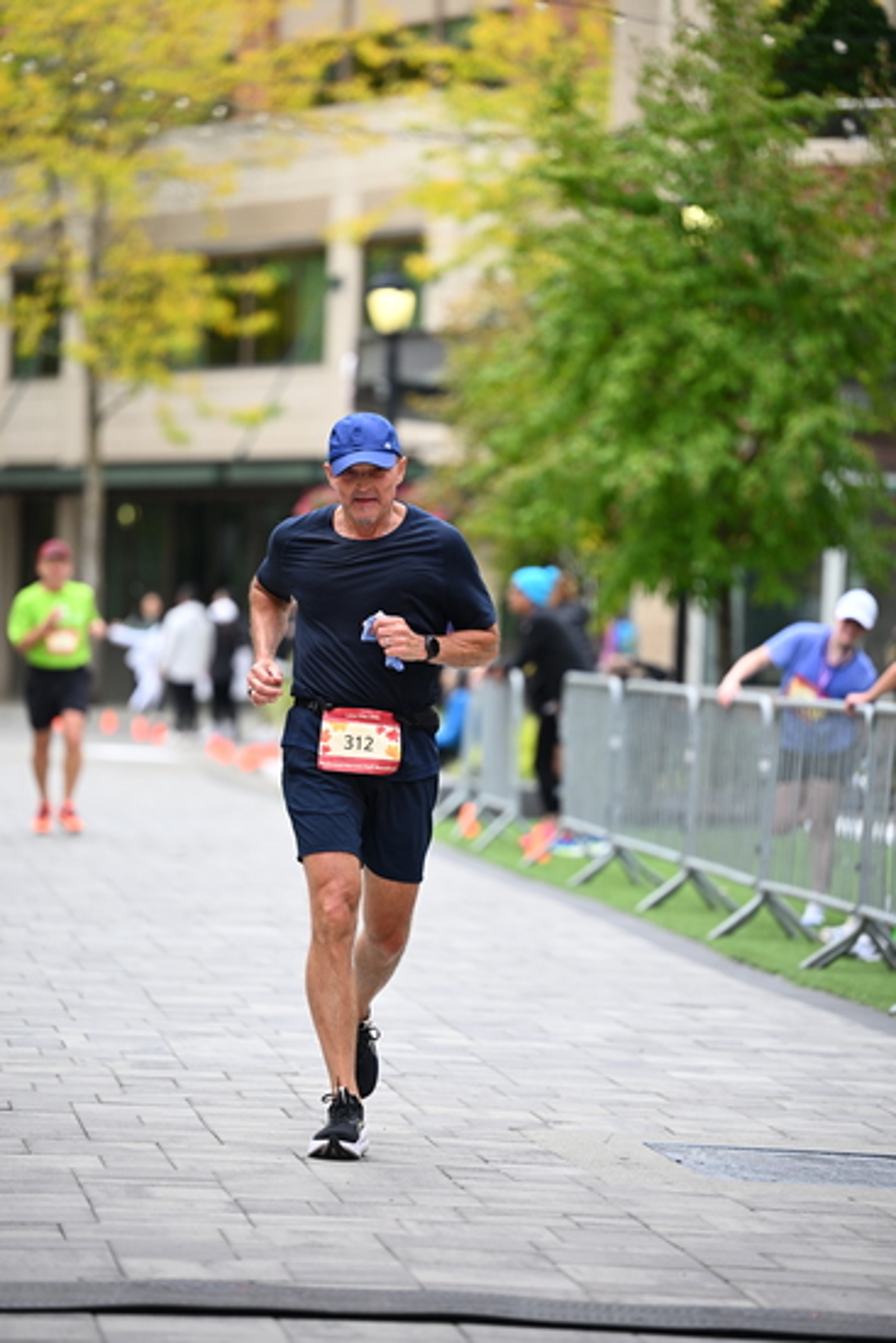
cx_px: 448
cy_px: 672
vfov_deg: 13.7
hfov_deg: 9.2
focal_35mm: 150
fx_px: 5596
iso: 640
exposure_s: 1/2000
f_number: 2.8
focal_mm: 150
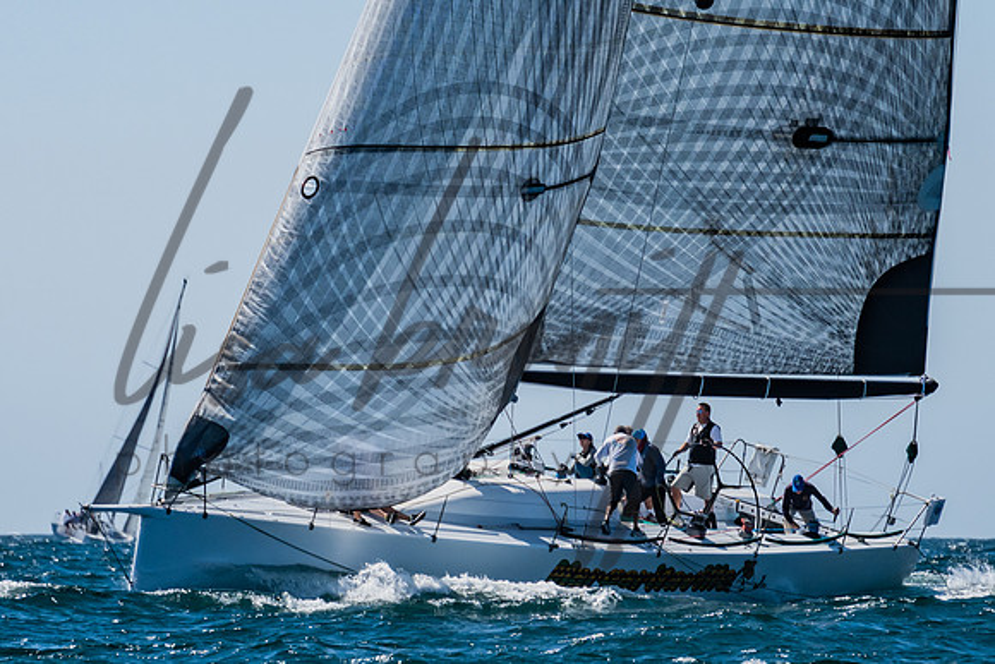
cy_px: 309
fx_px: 13908
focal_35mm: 503
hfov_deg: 4.1
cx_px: 408
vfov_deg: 2.7
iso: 160
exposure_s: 1/2000
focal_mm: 200
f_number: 6.3
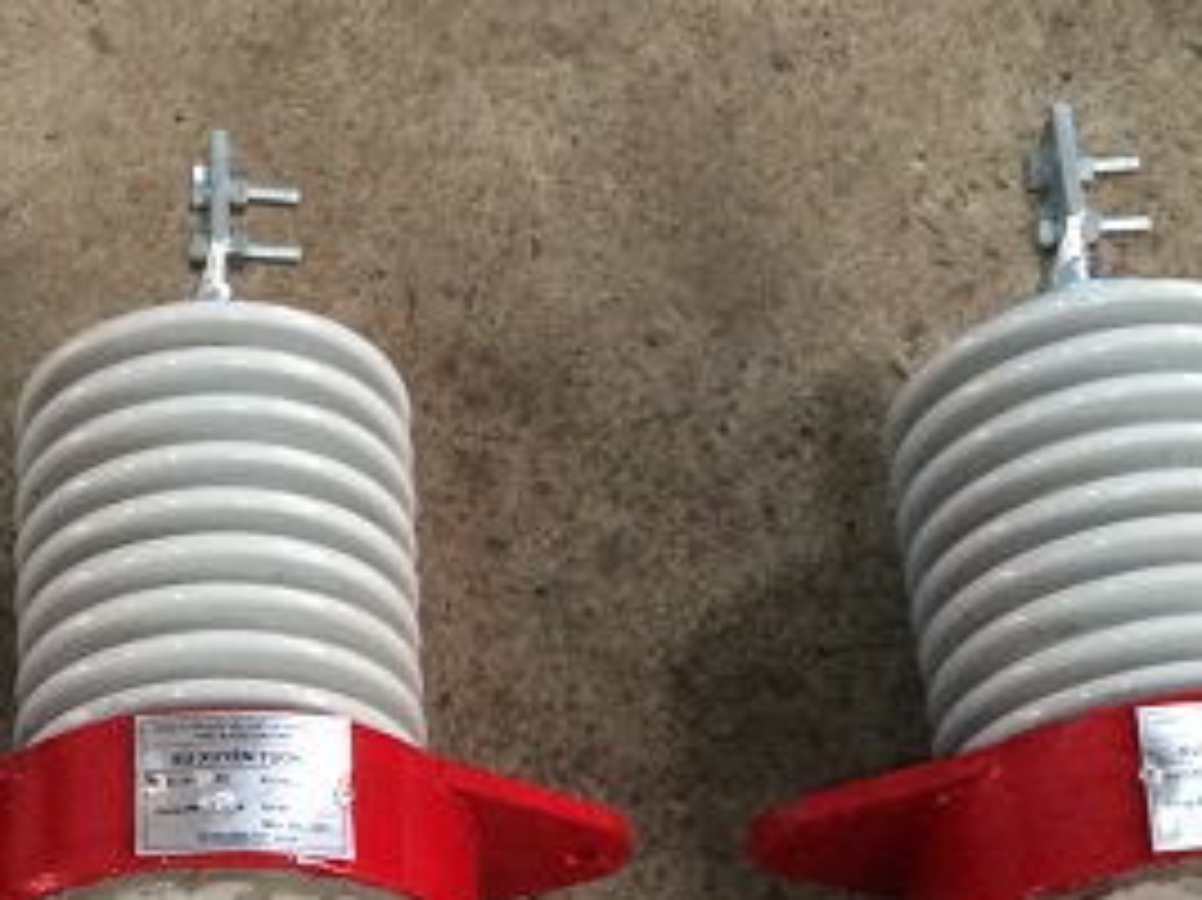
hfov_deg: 25.1
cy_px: 1024
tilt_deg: -65.9
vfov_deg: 18.5
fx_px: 2638
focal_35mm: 76
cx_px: 203
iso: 250
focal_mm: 4.15
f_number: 2.2
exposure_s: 1/30
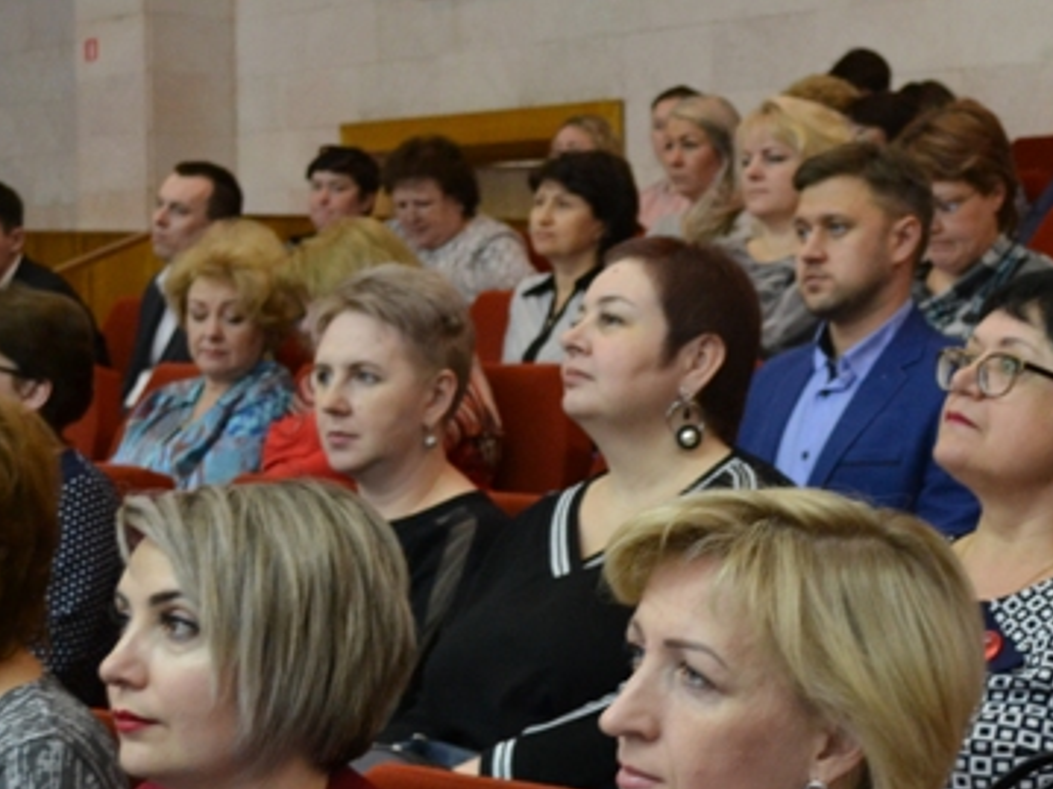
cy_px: 485
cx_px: 821
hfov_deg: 21.5
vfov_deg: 16.4
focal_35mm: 90
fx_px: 2737
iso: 1400
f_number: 4.5
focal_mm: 28
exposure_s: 1/15
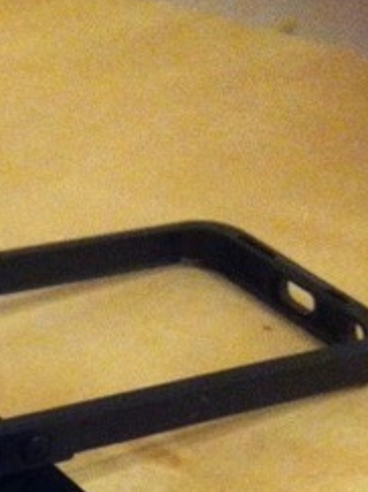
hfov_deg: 15.6
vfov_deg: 20.0
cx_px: -47
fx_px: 1305
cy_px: 593
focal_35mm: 92
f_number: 2.8
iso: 800
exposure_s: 1/15
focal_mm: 3.85
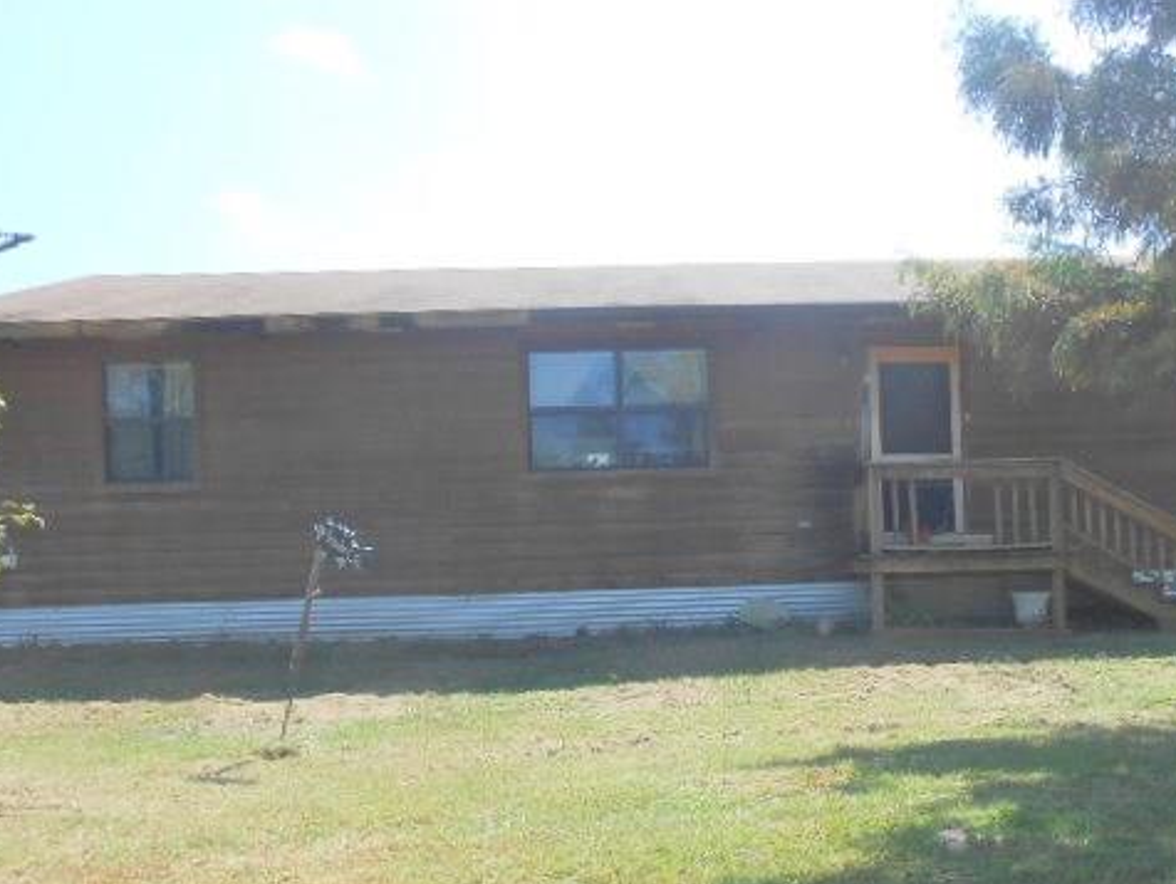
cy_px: 550
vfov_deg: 40.5
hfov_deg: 52.3
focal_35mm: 35
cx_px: 696
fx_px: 1190
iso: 80
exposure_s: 1/320
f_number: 3.5
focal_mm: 4.6
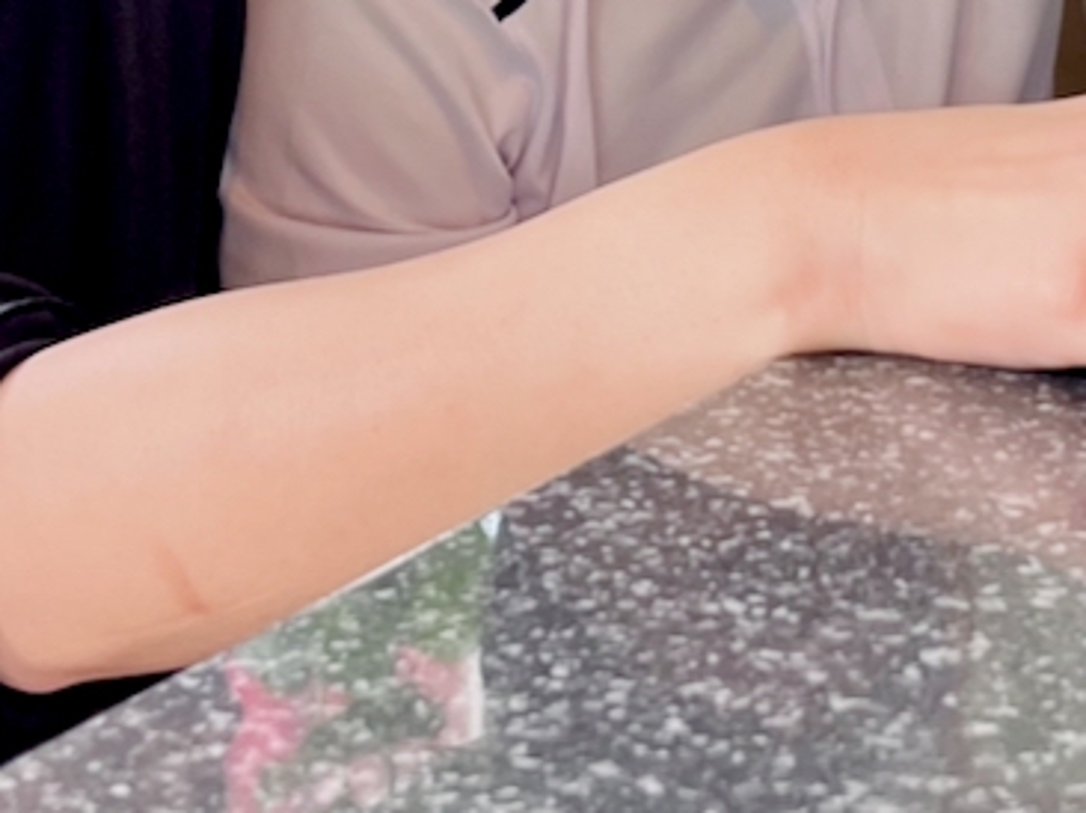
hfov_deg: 21.5
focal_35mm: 91
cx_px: 682
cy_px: -199
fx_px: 2853
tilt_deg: -7.3
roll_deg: +1.3
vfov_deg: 15.5
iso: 125
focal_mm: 5.1
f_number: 1.6
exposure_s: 1/121
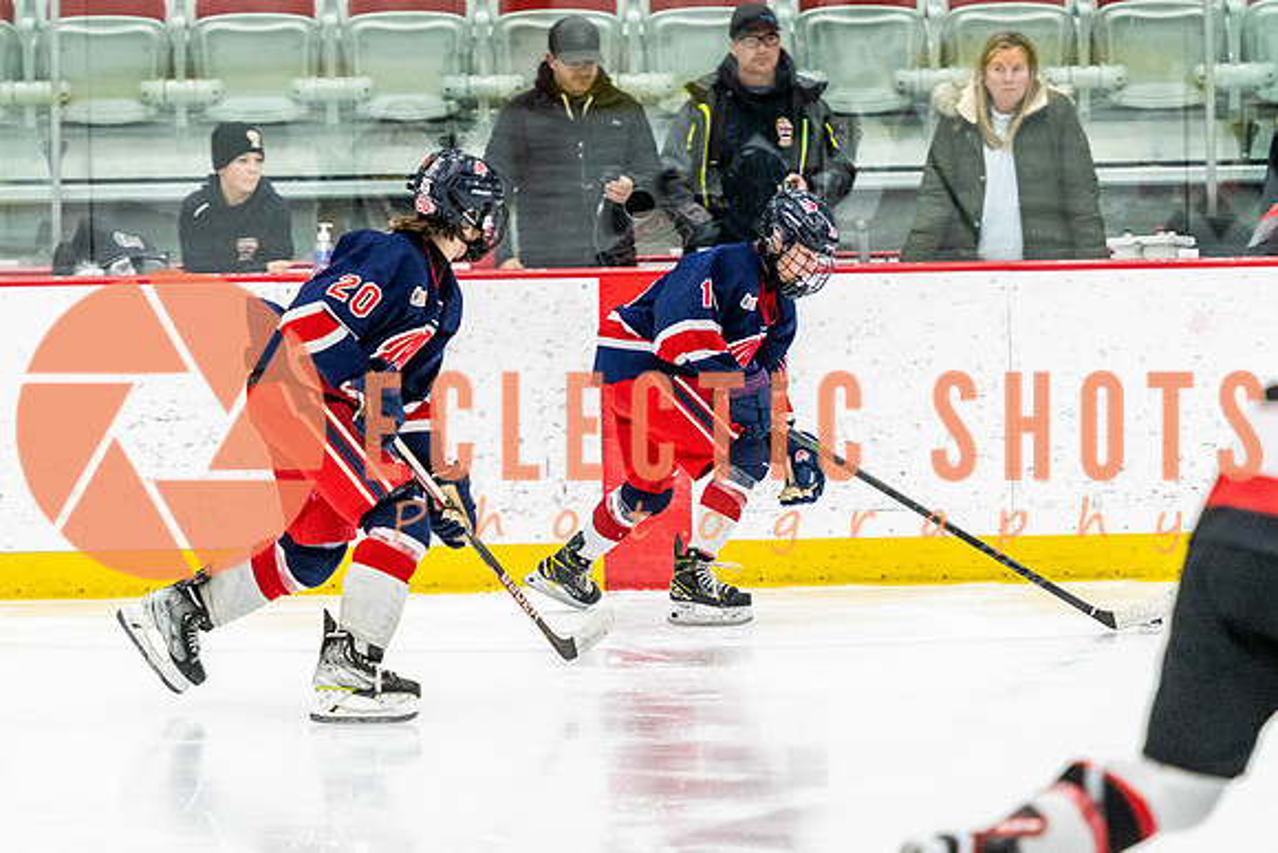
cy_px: 444
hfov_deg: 8.2
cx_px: 753
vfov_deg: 5.5
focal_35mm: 252
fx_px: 8939
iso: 2800
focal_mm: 150
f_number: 2.8
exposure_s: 1/640
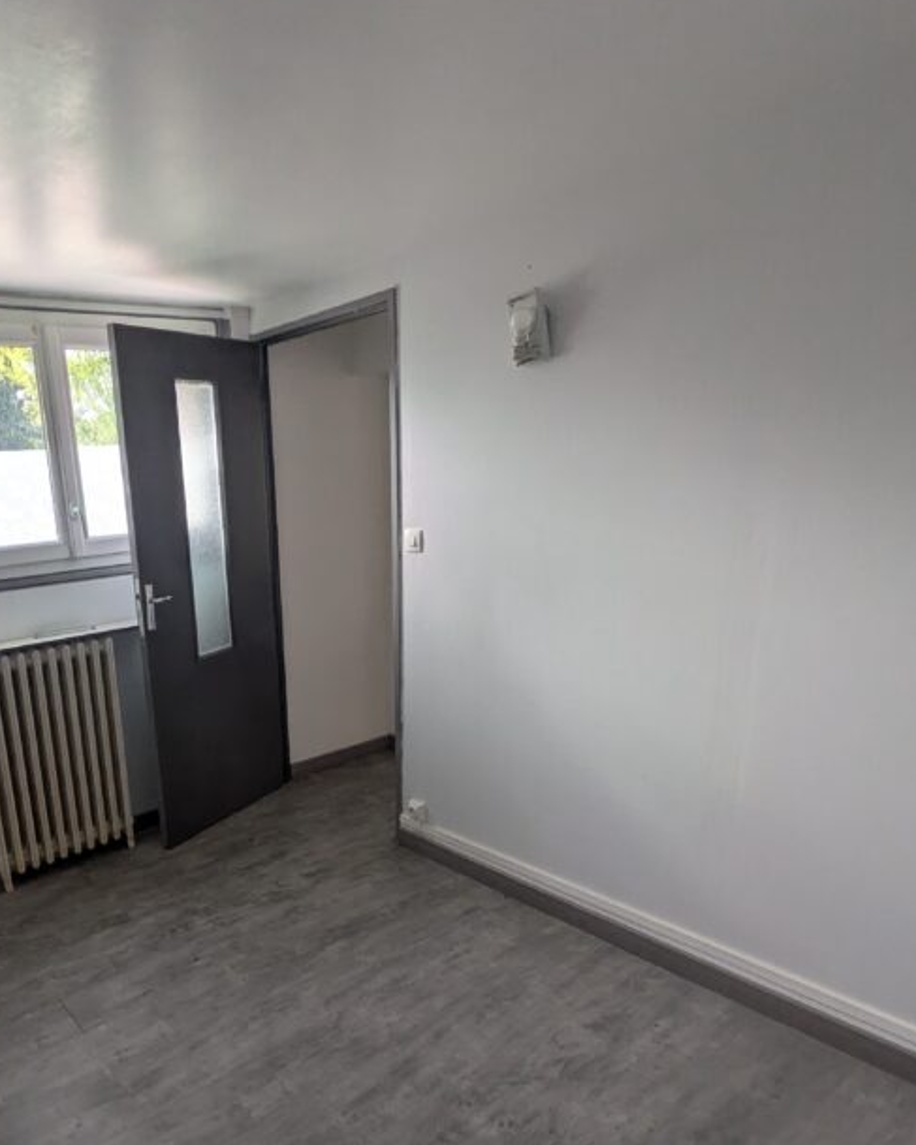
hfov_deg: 58.2
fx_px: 780
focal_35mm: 23
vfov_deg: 71.7
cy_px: 697
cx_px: 248
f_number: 2.2
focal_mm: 1.83
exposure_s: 1/192
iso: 100
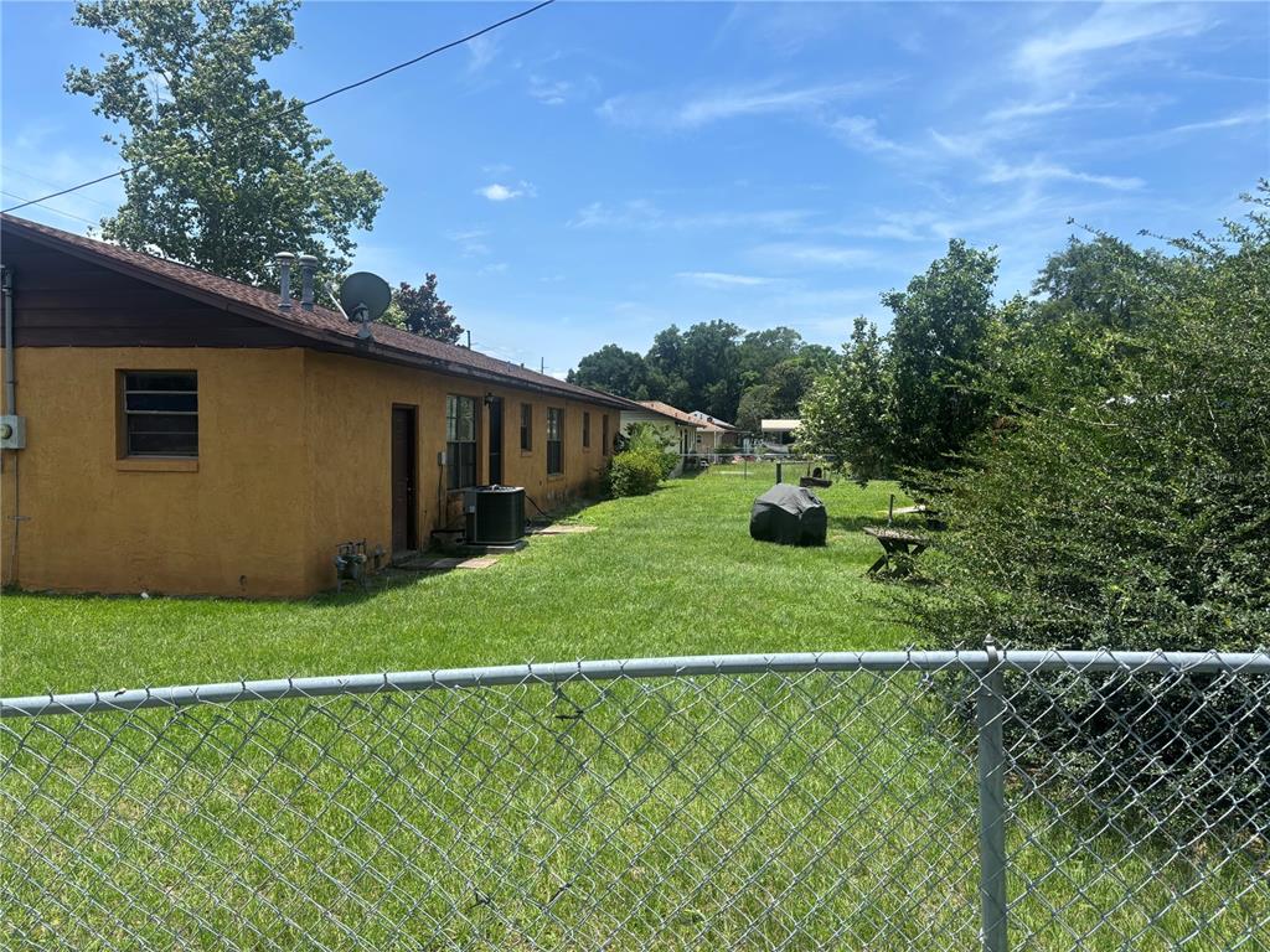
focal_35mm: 26
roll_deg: -1.5
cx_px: 635
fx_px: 954
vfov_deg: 53.1
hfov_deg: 67.3
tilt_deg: -2.9
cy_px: 476
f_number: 1.6
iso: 50
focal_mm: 5.96
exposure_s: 1/2857
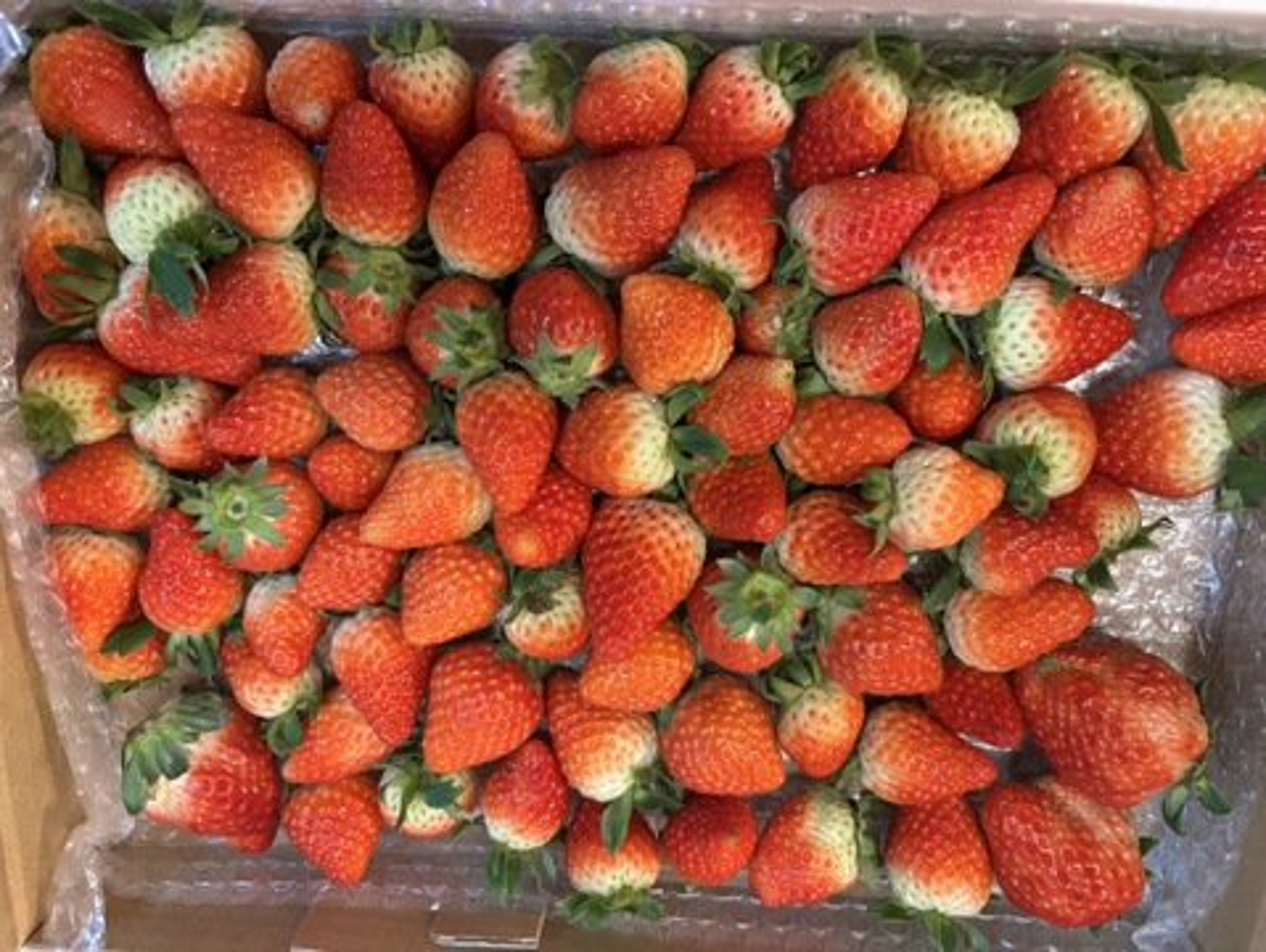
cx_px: 633
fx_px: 952
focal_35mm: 26
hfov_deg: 67.3
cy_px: 476
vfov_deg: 53.1
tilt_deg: -75.2
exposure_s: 1/60
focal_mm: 5.96
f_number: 1.6
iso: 500
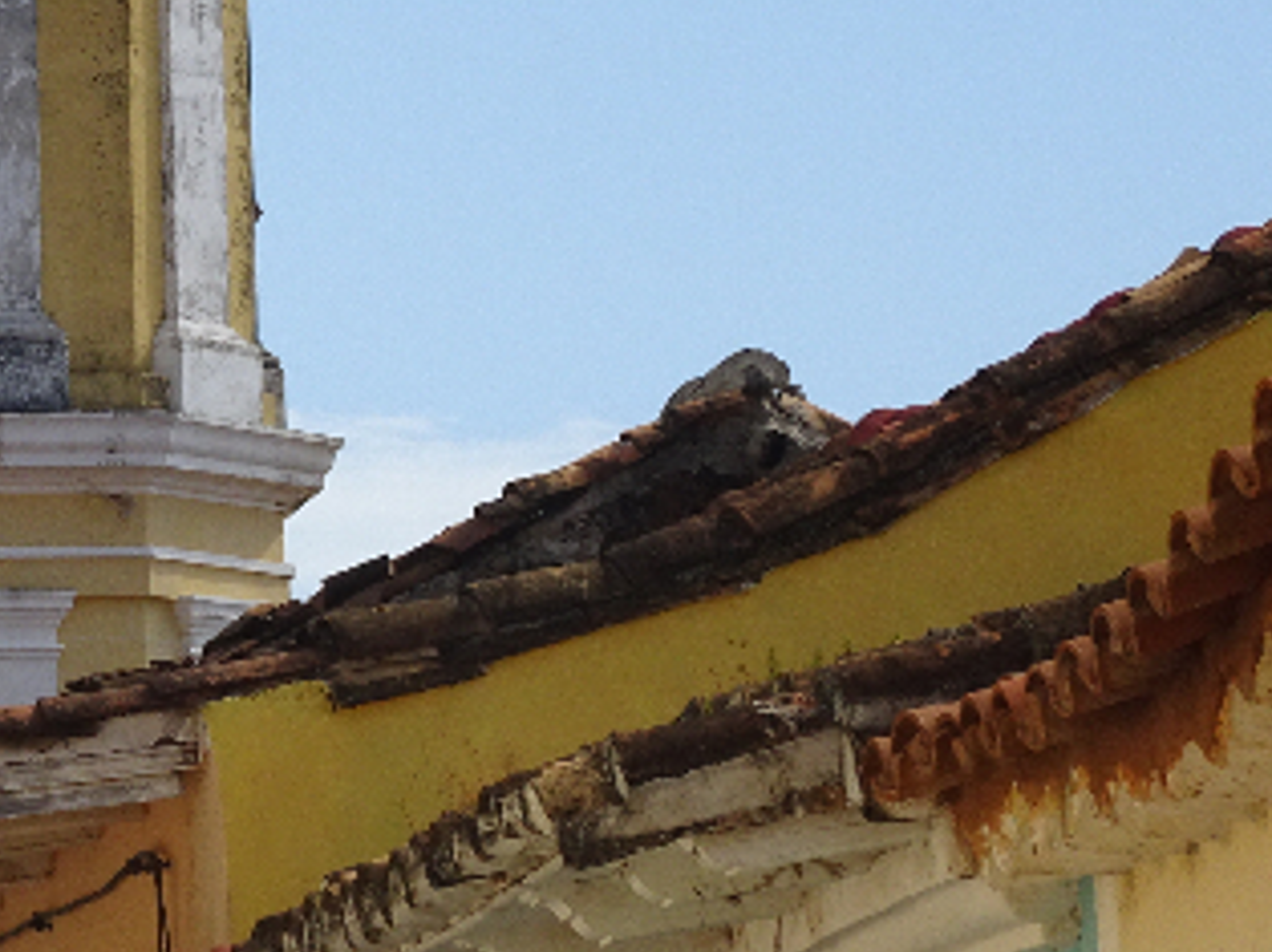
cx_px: -263
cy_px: 494
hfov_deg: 5.9
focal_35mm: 334
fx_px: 12264
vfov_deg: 4.4
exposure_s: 1/500
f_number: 5.6
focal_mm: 22.38
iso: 80
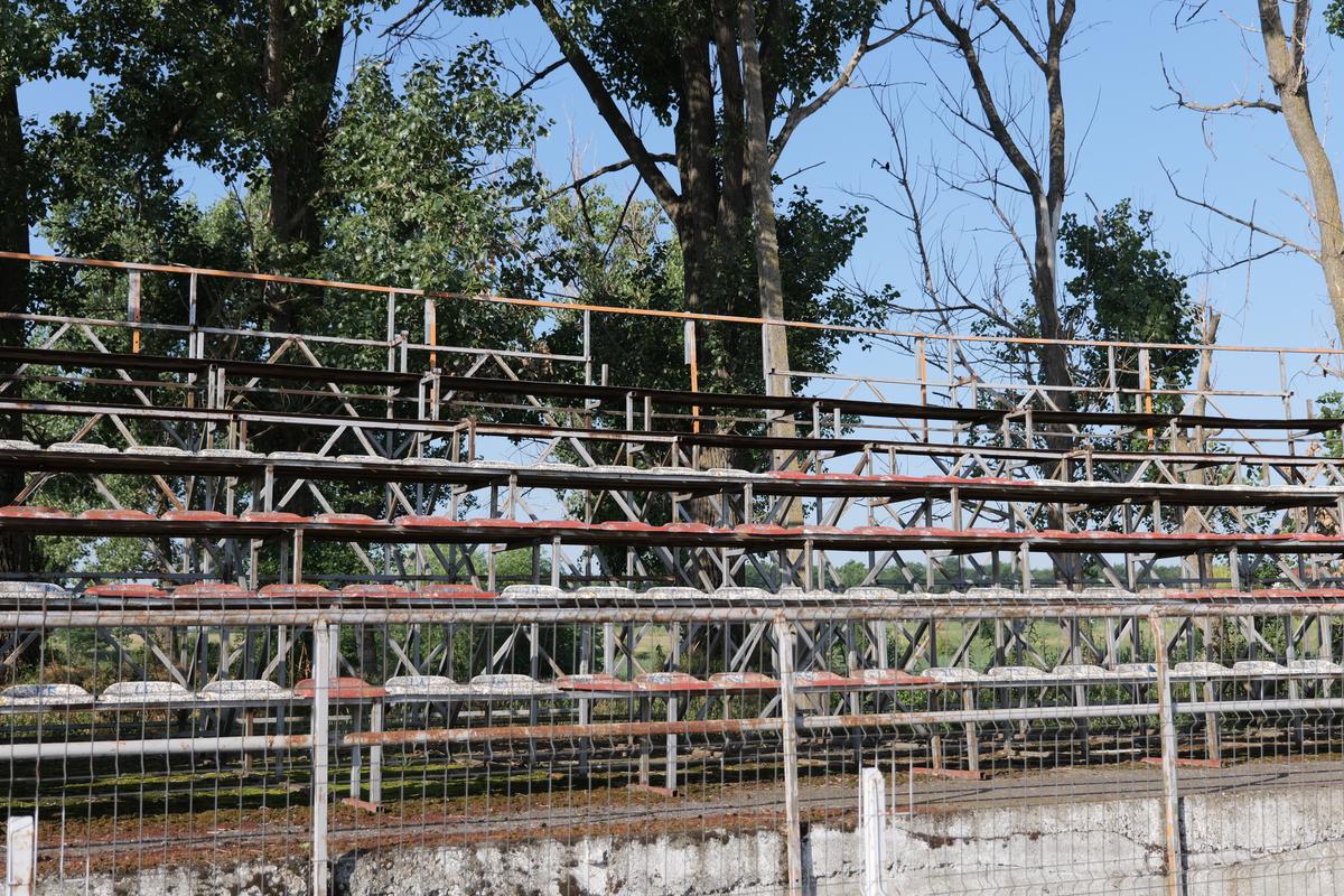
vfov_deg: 31.9
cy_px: 448
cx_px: 672
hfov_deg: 46.4
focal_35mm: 42
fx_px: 1568
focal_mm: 42
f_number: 4
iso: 100
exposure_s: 1/1000
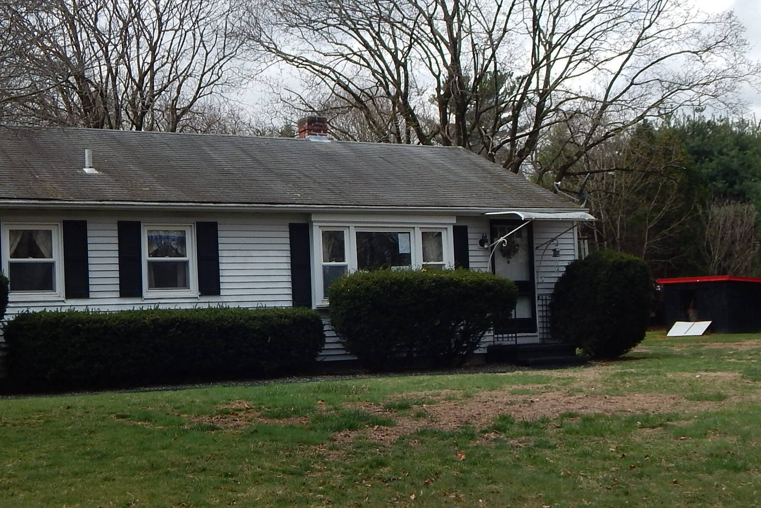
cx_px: 363
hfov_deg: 35.6
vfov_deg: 24.2
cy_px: 295
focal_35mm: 56
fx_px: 1184
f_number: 3.2
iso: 125
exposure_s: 1/1250
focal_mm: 5.6
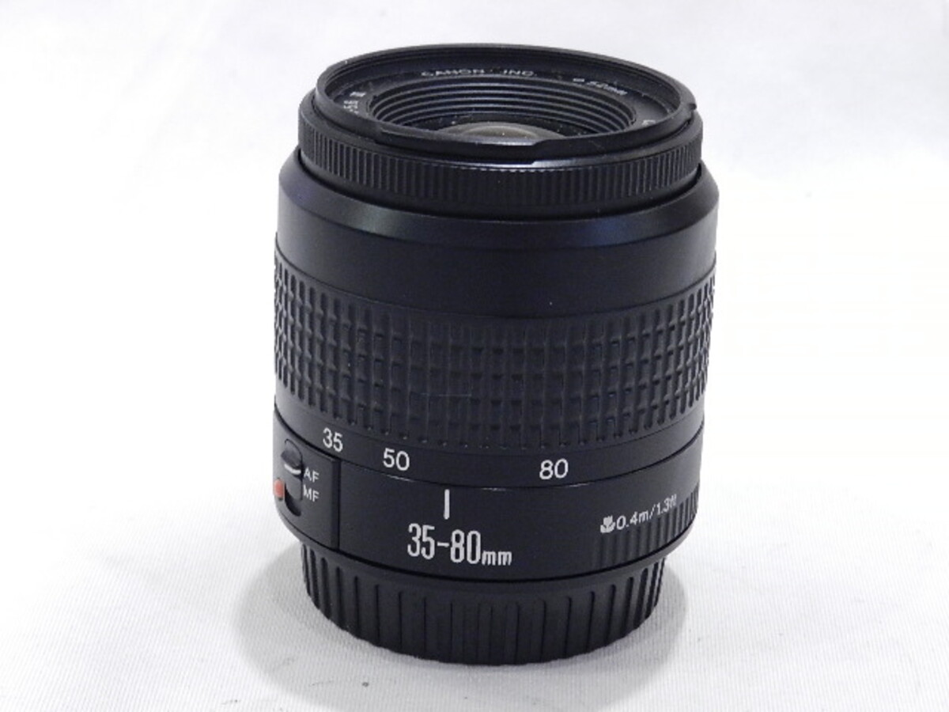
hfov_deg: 23.3
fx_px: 2303
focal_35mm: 84
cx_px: 474
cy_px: 356
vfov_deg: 17.6
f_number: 4.4
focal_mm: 14.9
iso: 800
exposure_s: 1/40
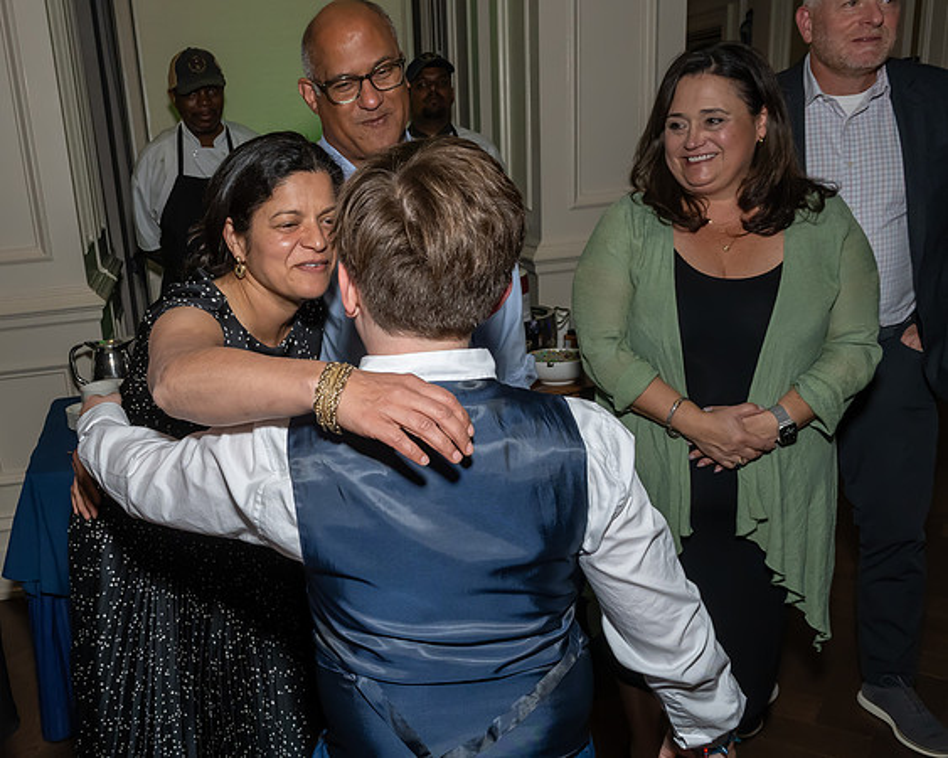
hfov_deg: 53.7
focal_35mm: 32
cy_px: 437
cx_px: 308
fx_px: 911
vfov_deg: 45.0
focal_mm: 17
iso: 1000
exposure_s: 1/250
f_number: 8
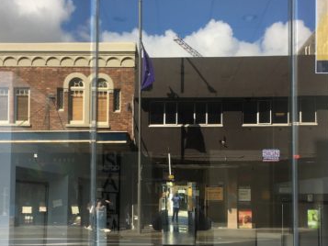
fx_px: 493
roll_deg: -0.3
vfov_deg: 27.8
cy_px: 170
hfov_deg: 36.8
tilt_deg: +2.8
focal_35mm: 52
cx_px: 155
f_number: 2.2
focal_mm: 4.15
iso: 25
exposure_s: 1/180
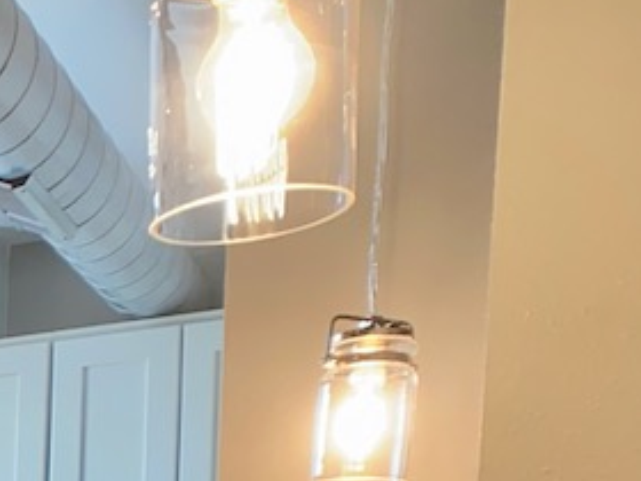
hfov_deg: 14.3
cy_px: 852
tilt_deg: -4.8
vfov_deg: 11.6
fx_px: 2204
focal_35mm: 119
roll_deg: -0.9
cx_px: -572
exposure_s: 1/60
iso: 80
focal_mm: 4.25
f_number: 1.8
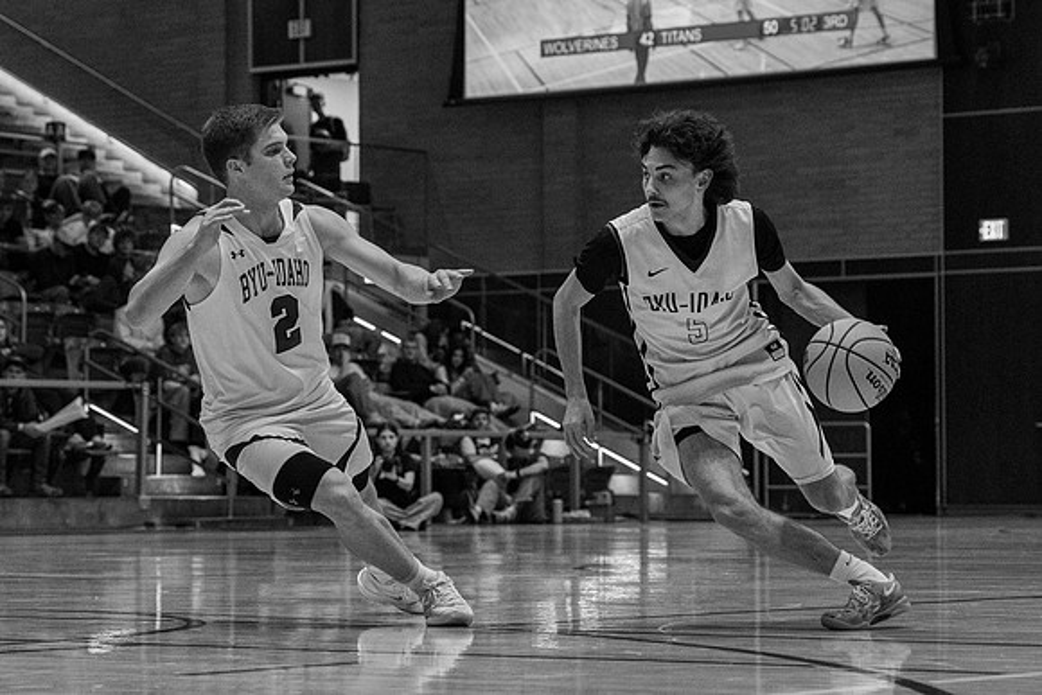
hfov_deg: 16.7
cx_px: 552
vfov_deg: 11.2
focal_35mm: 123
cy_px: 331
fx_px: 3547
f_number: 3.2
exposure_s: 1/500
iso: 6400
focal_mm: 59
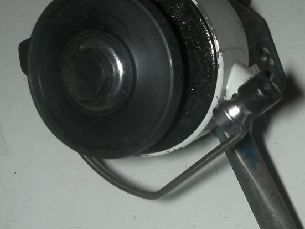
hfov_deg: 28.2
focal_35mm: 69
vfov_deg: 21.3
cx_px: 169
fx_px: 608
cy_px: 110
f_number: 5.6
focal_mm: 6.3
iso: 200
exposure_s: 1/30
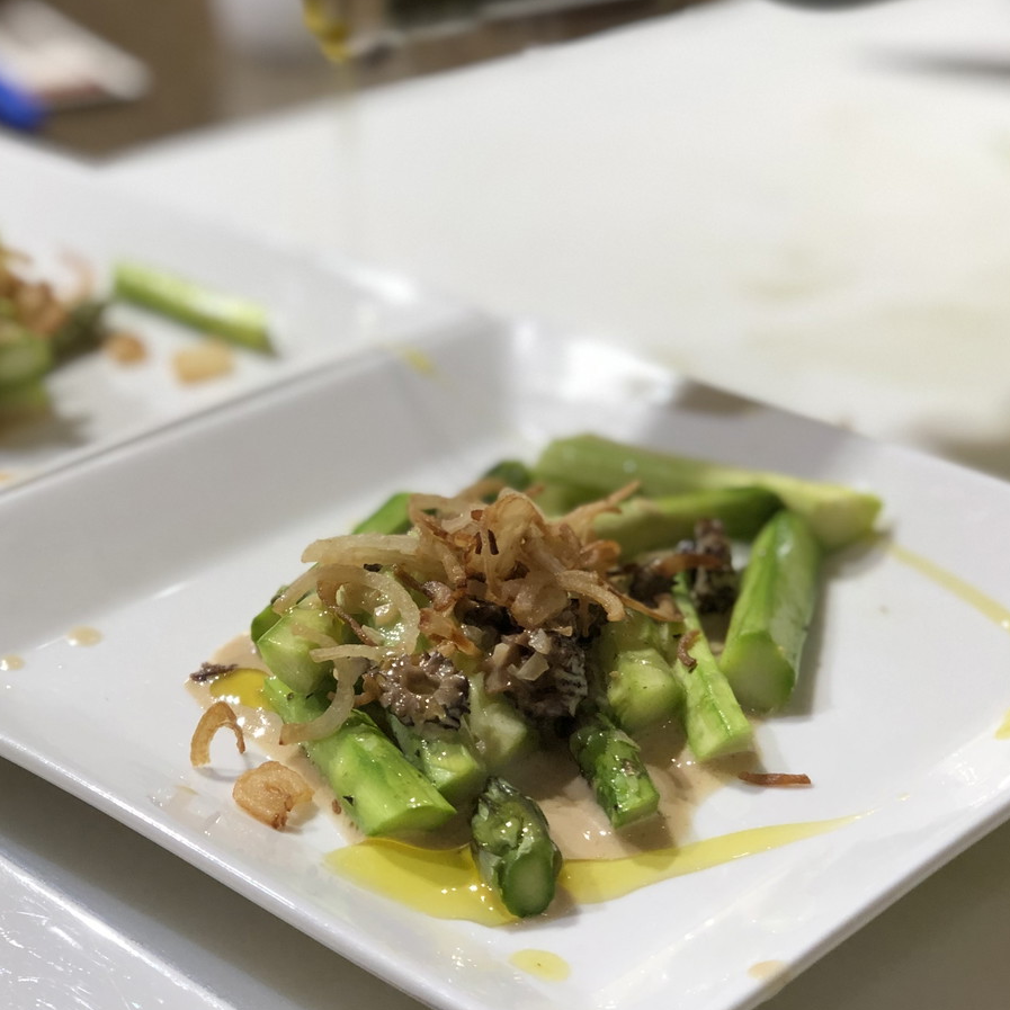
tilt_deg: -24.7
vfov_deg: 21.1
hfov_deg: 21.1
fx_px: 2707
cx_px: 558
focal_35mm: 82
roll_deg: -0.9
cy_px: 572
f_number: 2.4
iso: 50
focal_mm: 6
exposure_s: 1/60
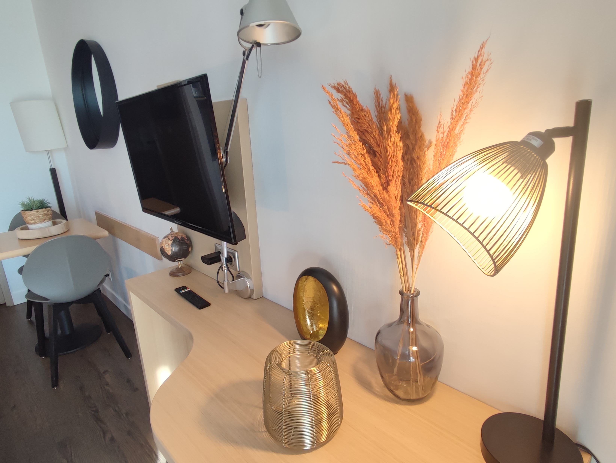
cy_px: 232
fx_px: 374
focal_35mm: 21
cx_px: 308
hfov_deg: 79.0
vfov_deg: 63.5
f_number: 2.2
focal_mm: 1.65
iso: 65
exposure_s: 1/50
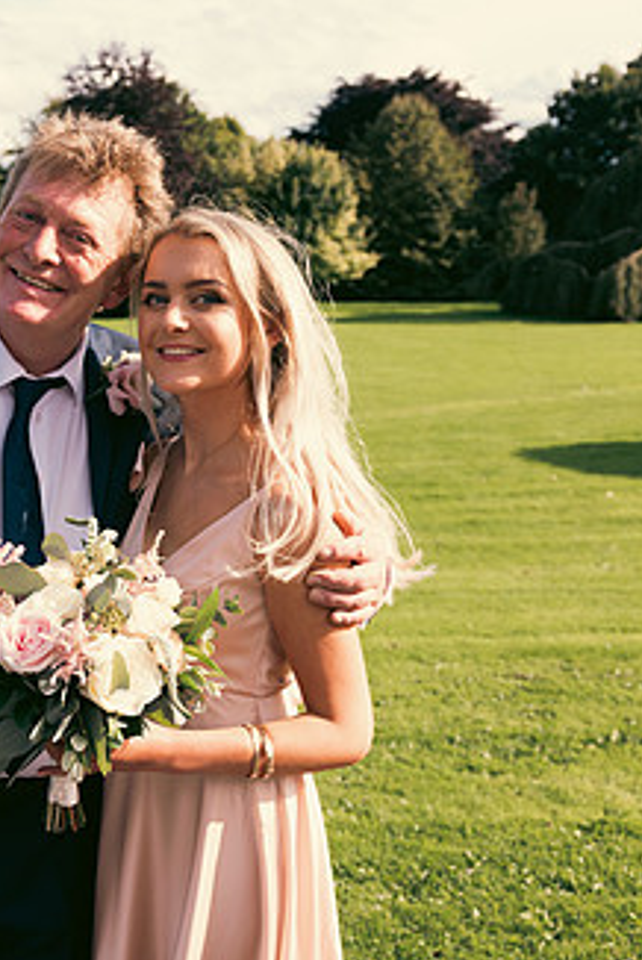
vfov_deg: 41.1
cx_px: 21
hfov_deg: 26.8
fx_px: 1281
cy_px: 493
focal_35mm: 48
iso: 100
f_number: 5
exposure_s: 1/320
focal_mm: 27
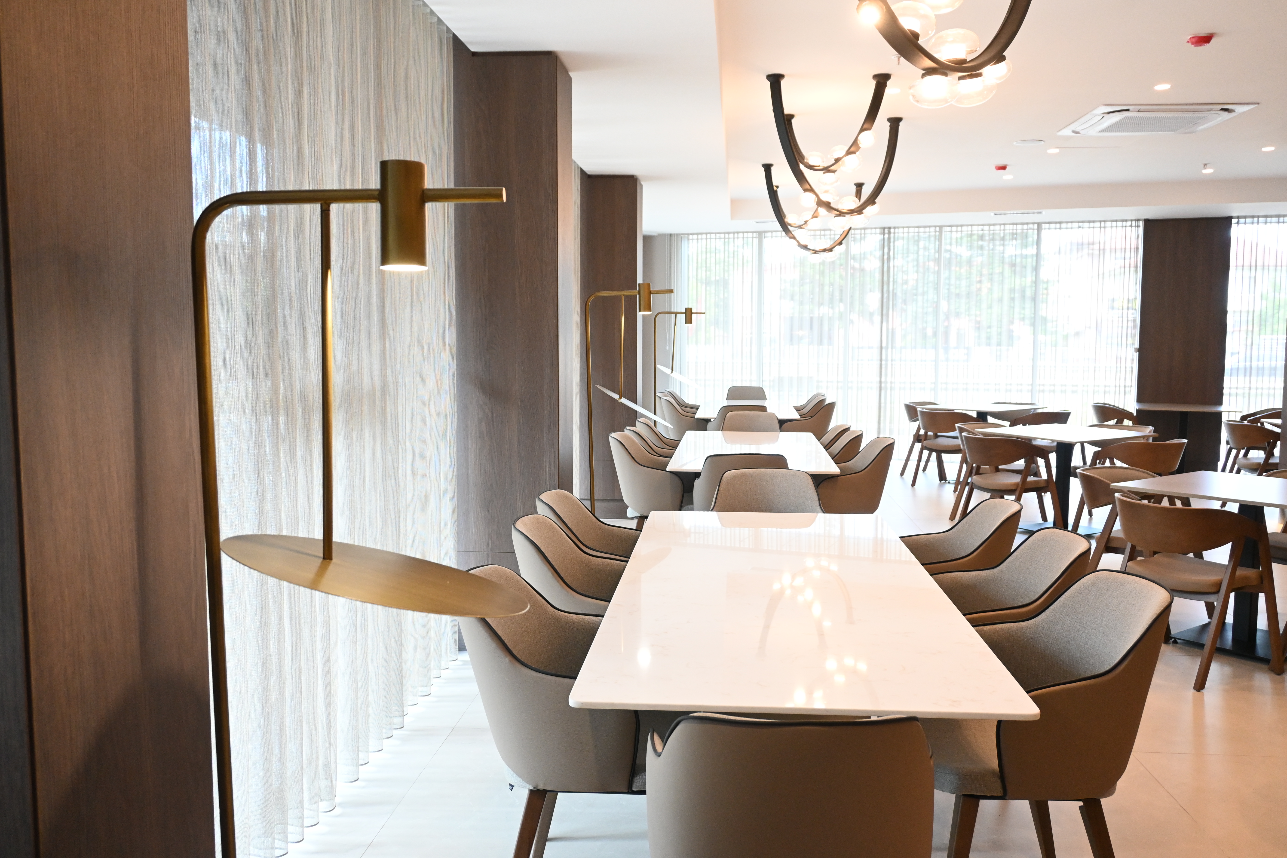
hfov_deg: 60.7
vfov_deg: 42.6
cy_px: 429
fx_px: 1099
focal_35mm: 31
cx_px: 644
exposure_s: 1/125
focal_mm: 20.5
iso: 1600
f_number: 4.5
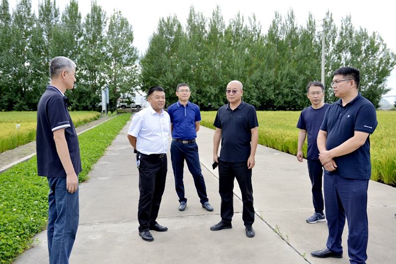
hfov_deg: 60.3
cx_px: 198
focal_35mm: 31
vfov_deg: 42.3
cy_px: 132
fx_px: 341
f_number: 3.5
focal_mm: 31
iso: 320
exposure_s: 1/1000
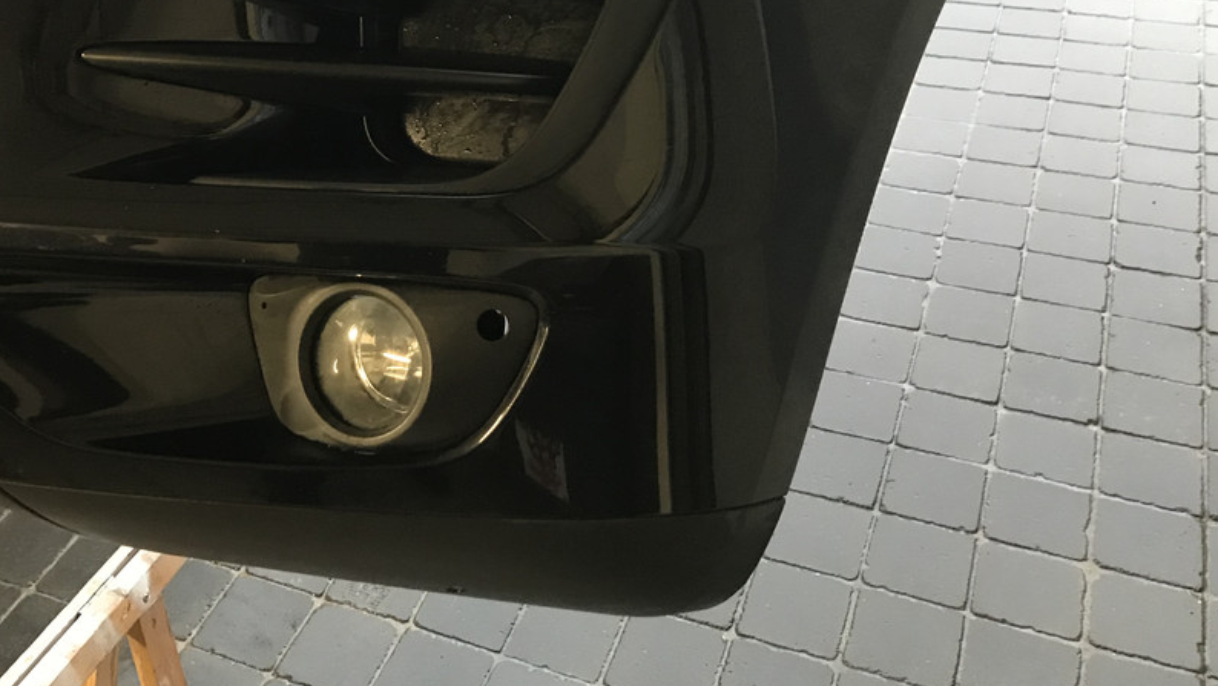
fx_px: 1324
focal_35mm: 41
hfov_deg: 48.9
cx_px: 461
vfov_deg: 28.2
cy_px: 103
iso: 100
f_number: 1.8
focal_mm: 3.99
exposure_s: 1/11
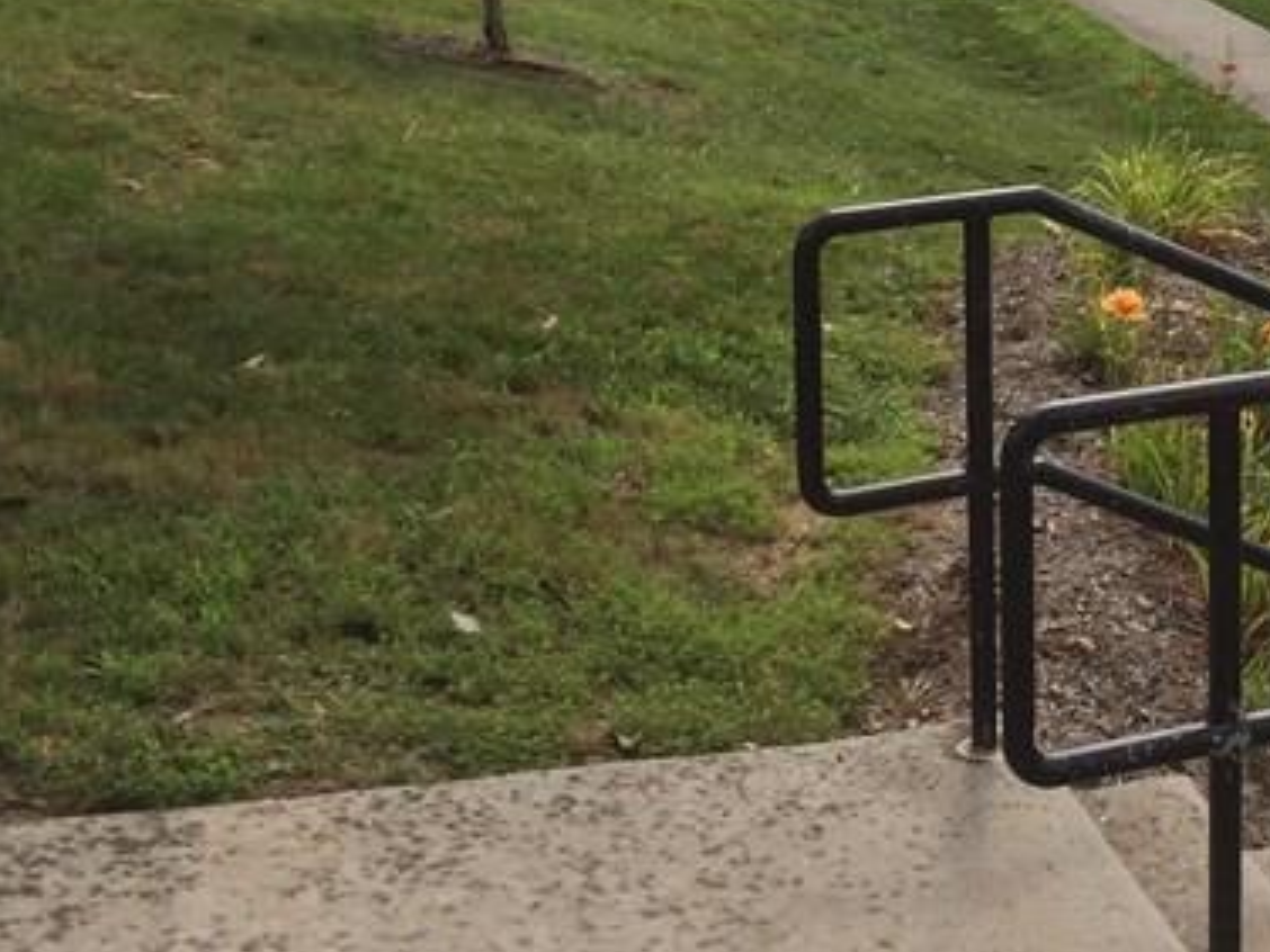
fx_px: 2898
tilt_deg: -6.9
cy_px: -263
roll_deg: +0.8
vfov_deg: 17.6
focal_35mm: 79
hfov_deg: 24.1
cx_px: 1101
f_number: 2.2
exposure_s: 1/1580
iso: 32
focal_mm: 4.15
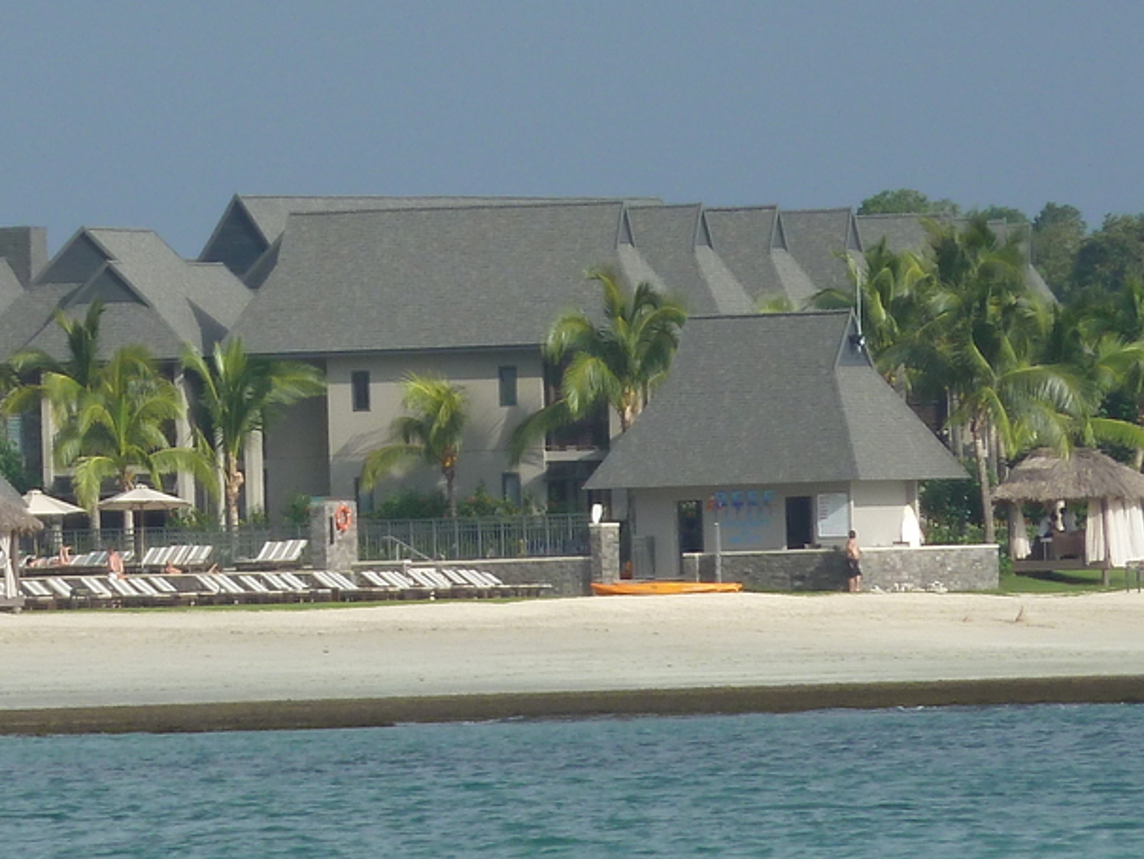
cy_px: 529
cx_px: 464
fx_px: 26119
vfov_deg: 1.9
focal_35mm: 790
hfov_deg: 2.5
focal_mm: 49.2
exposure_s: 1/500
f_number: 4.9
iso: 80
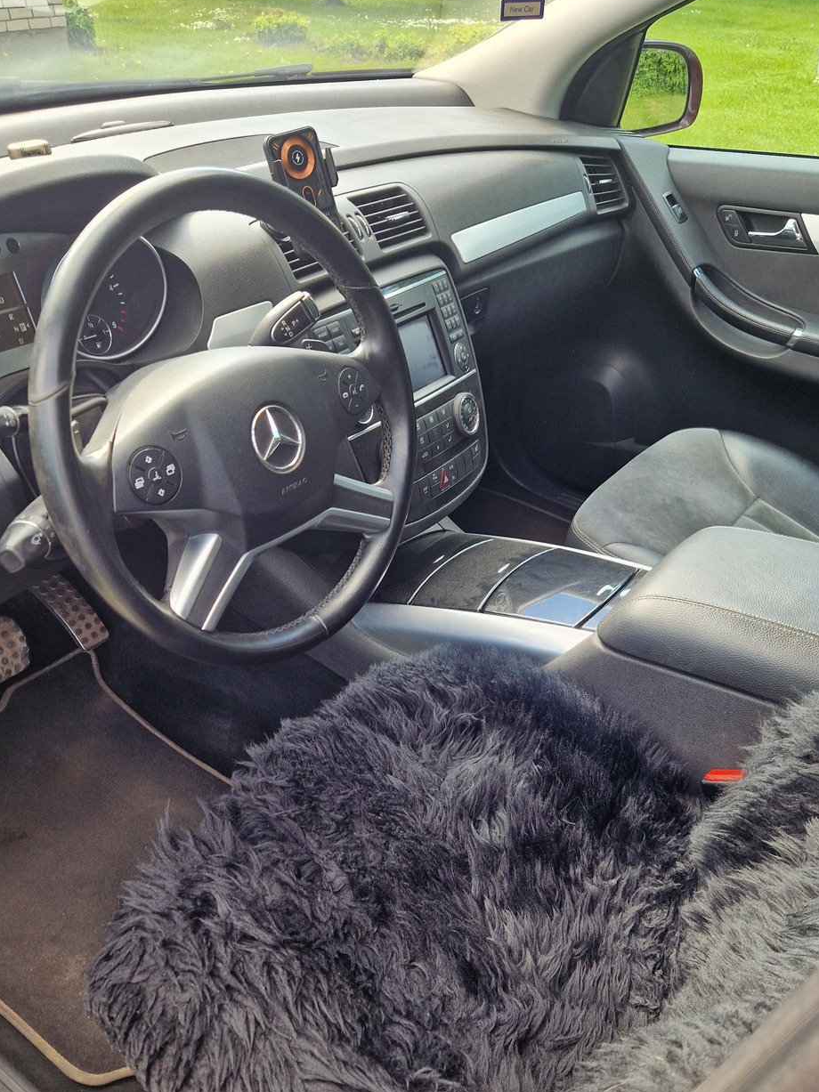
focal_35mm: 30
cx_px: 418
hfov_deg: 46.8
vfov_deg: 59.7
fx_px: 947
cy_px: 627
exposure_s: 1/180
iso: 50
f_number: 1.8
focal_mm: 5.4
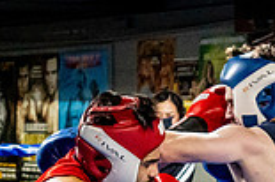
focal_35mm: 195
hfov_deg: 10.5
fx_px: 1488
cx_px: 85
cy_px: 298
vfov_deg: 6.9
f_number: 2.8
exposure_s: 1/800
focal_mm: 35
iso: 5000
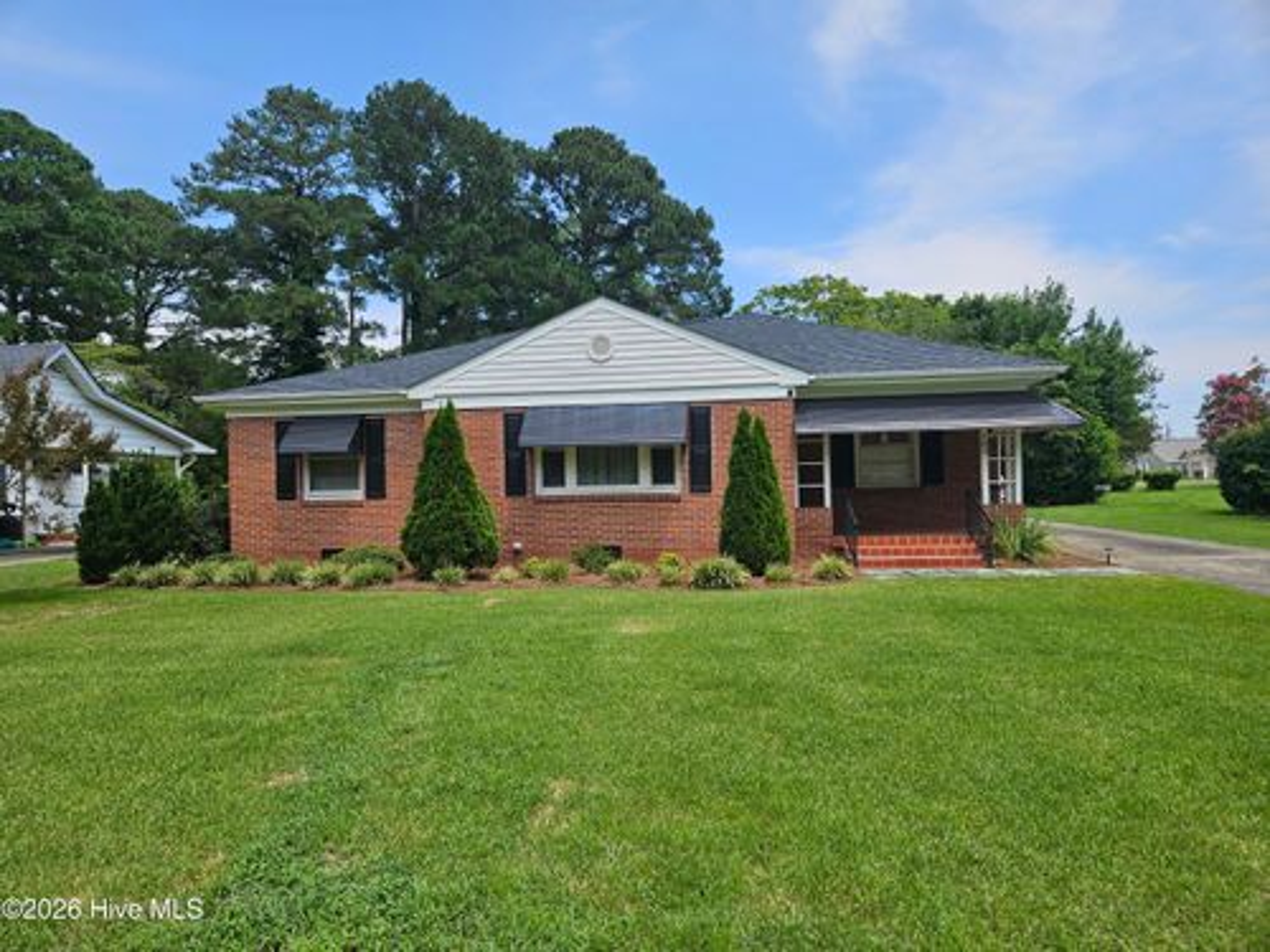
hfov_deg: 73.9
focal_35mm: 23
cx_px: 635
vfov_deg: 58.9
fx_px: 844
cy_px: 476
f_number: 1.8
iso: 25
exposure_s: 1/1369
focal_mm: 5.4
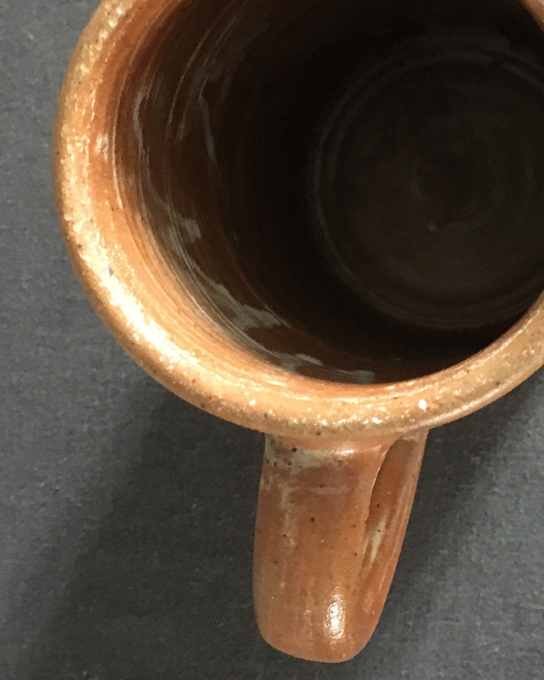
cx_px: 387
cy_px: 284
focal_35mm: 54
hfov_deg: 27.8
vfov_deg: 34.7
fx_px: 1087
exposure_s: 1/17
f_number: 2.2
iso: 500
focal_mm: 4.15
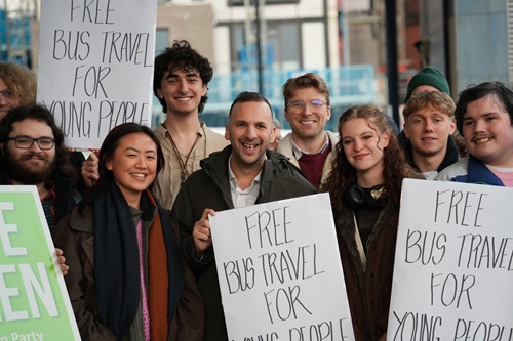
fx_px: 1795
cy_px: 170
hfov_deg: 16.3
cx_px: 256
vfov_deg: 10.9
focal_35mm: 126
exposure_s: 1/160
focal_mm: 126
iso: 800
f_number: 5
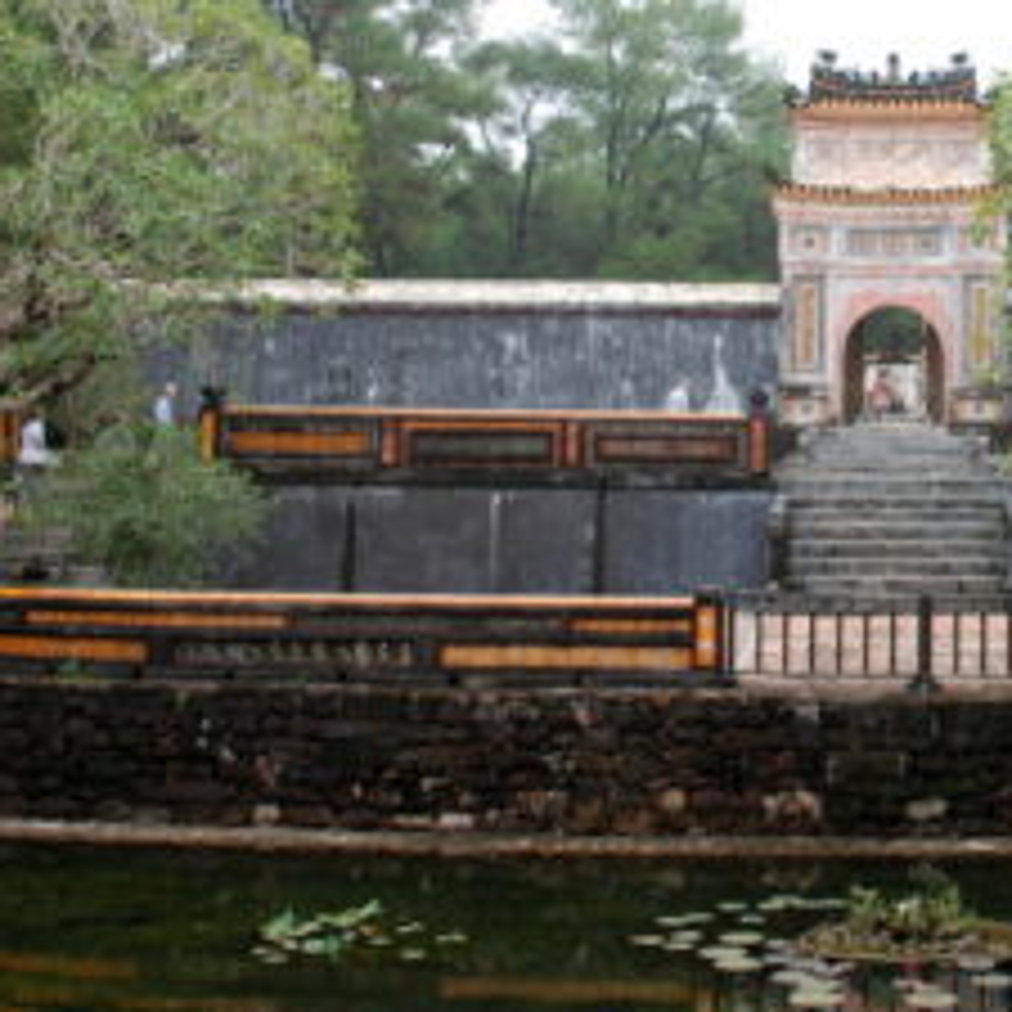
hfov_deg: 32.2
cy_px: 322
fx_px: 1687
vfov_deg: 33.1
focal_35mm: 51
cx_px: 859
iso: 100
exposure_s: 1/15
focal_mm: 18
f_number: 8
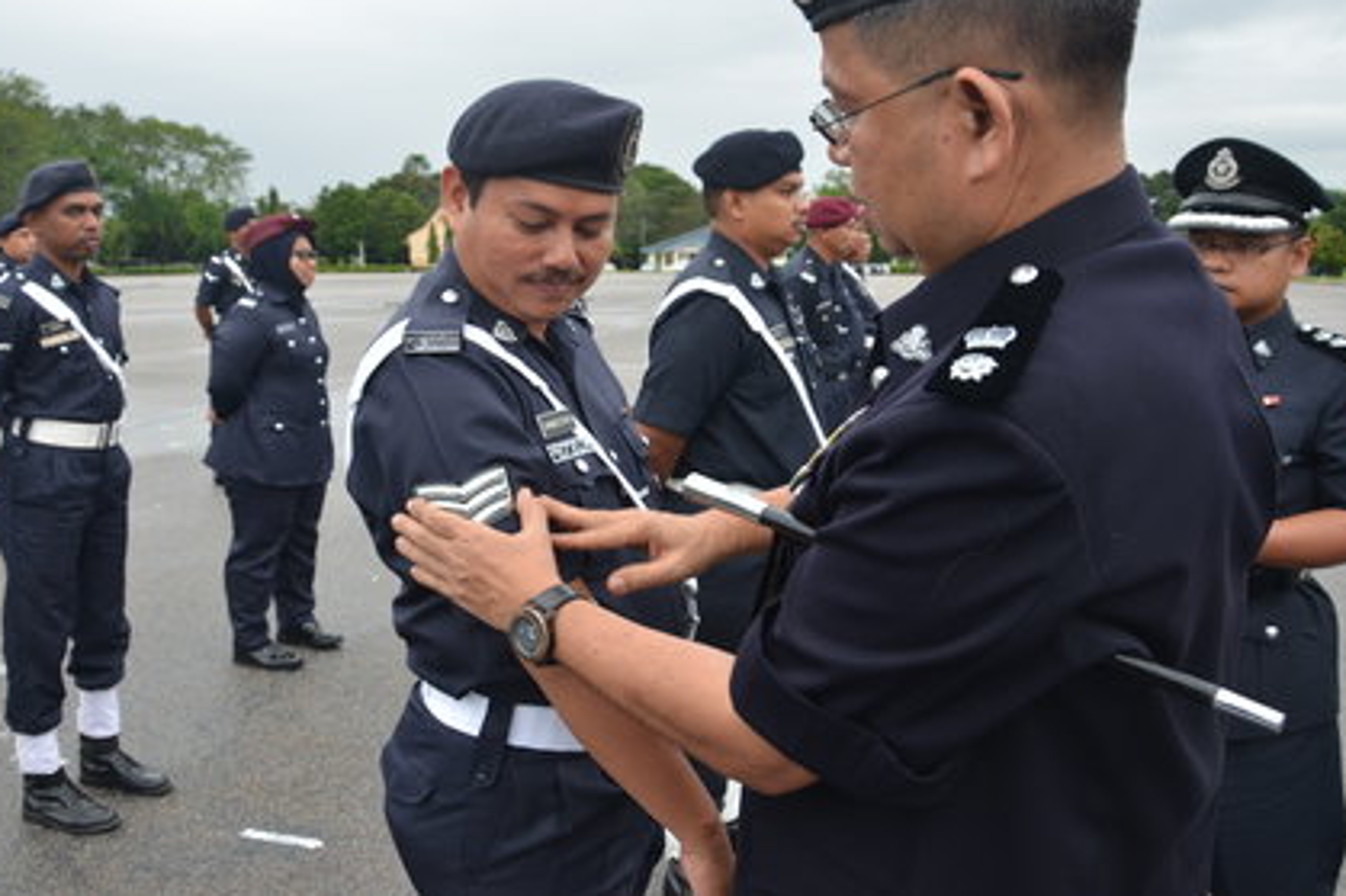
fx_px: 1084
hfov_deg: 63.7
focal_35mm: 29
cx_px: 678
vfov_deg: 44.9
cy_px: 421
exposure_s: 1/100
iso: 400
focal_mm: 18
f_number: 5
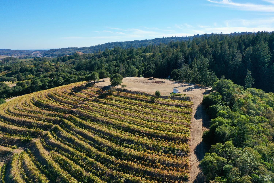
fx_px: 213
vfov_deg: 46.4
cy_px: 92
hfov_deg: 65.5
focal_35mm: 28
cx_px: 137
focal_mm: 10.26
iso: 100
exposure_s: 1/2000
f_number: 2.8
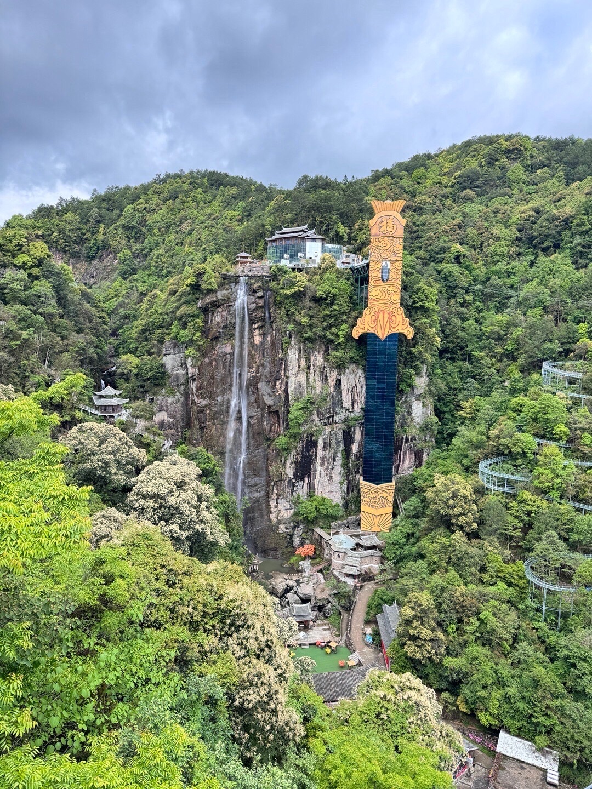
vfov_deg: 71.6
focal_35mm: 24
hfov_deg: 56.8
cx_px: 296
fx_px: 547
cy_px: 394
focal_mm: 6.86
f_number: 1.78
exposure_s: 1/739
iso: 80
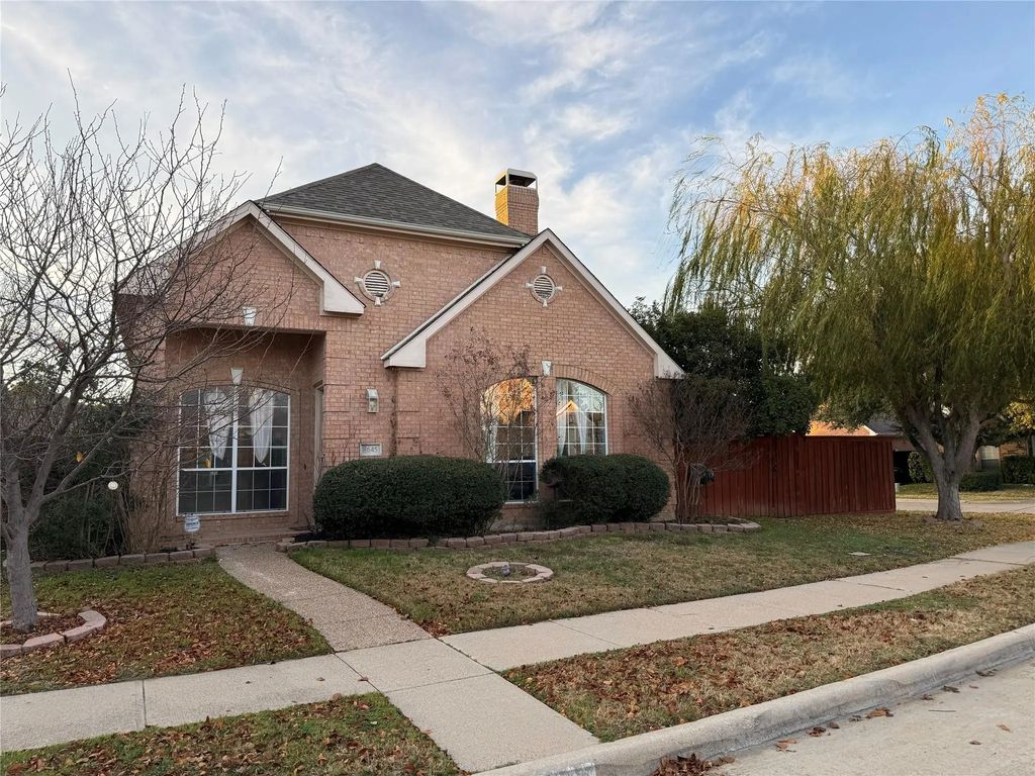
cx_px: 518
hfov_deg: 71.6
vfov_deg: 56.8
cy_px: 388
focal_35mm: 24
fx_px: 718
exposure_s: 1/695
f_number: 1.78
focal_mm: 6.76
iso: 80
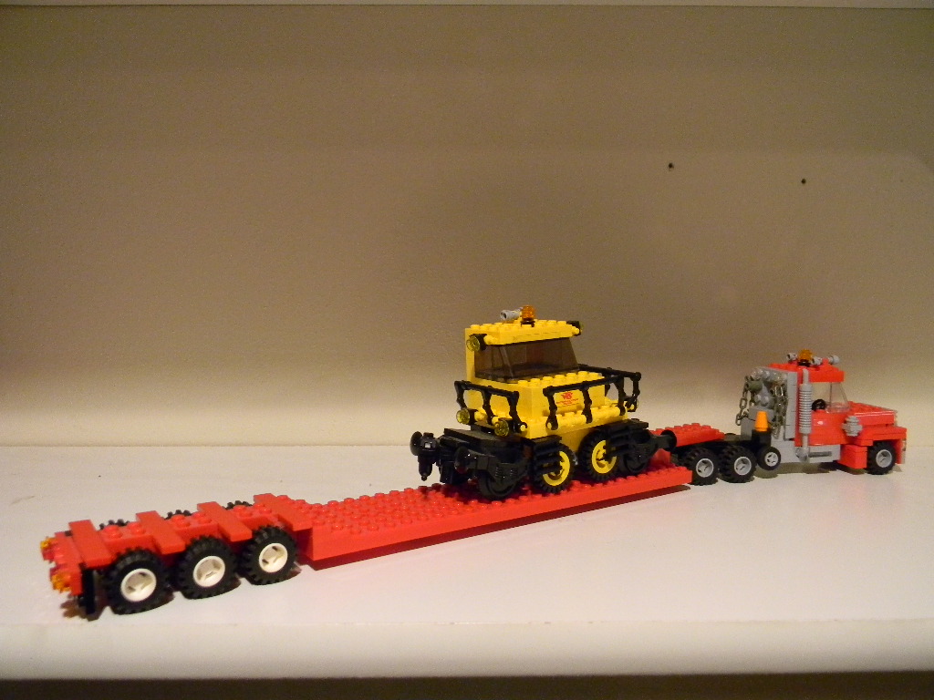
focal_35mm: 28
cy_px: 350
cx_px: 467
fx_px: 755
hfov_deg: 63.4
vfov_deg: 49.7
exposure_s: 1/17.3
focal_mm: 5
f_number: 3.5
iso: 400
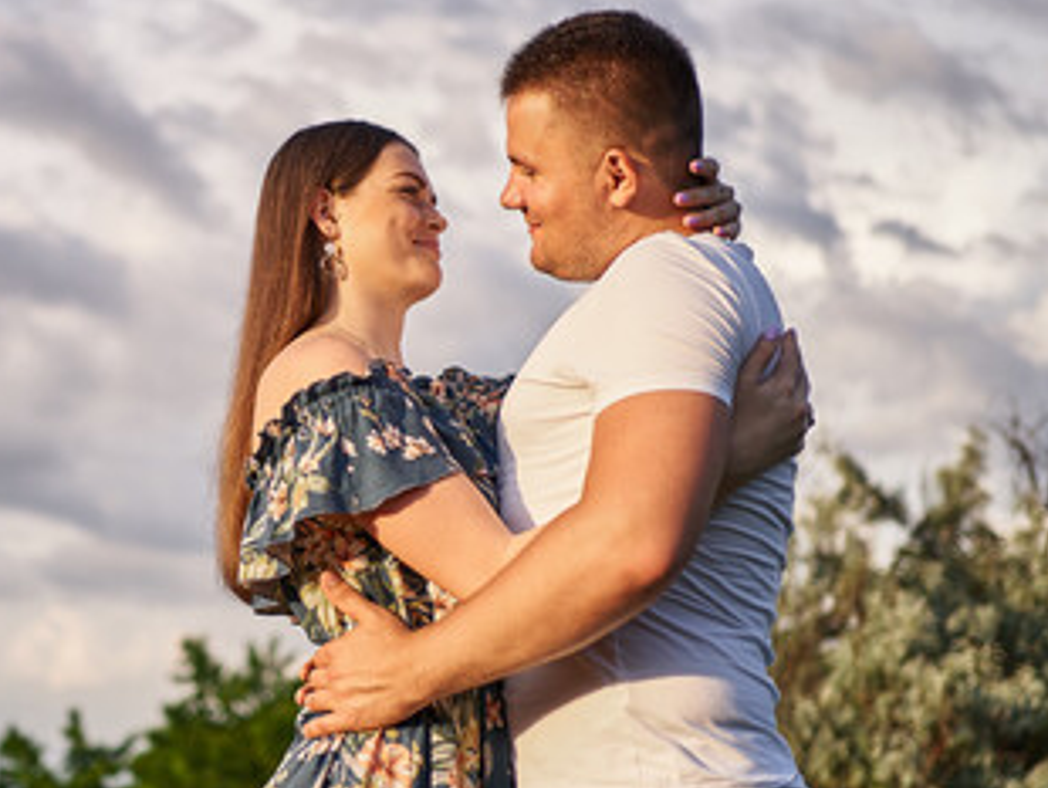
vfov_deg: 22.9
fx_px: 1939
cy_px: 465
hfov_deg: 29.7
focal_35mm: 64
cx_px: 247
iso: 200
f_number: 1.8
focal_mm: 35
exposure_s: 1/3200
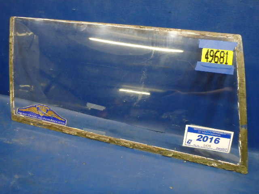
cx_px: 130
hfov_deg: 63.4
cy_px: 97
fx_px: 209
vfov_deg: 49.7
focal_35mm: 28
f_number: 3.9
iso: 800
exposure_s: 1/30
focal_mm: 5
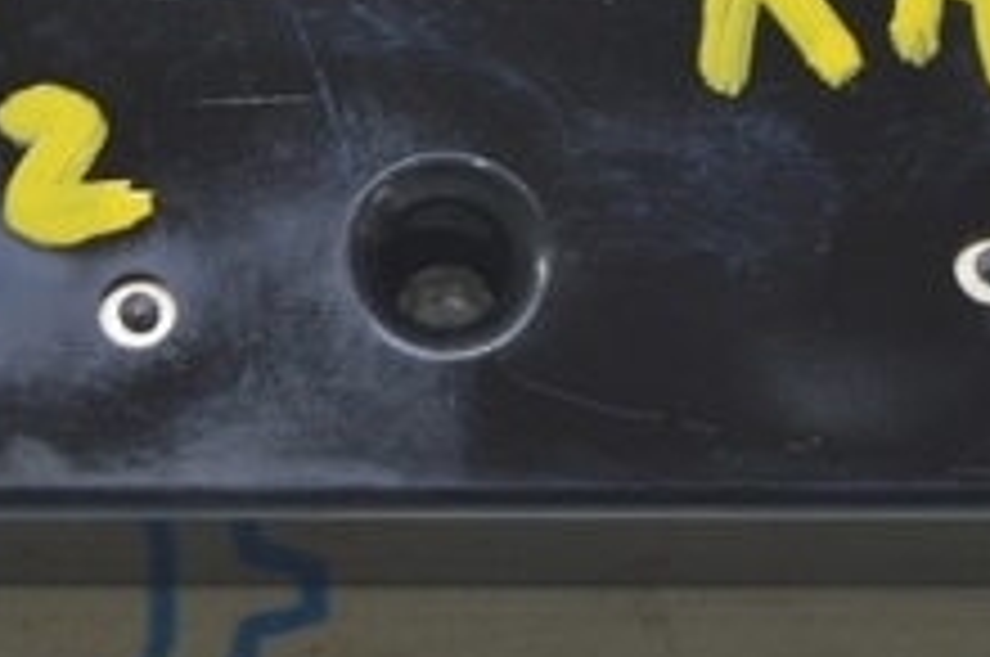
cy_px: -155
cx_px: 238
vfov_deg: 5.7
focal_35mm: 240
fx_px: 6603
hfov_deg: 8.6
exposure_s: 1/20
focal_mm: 55
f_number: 5.6
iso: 400
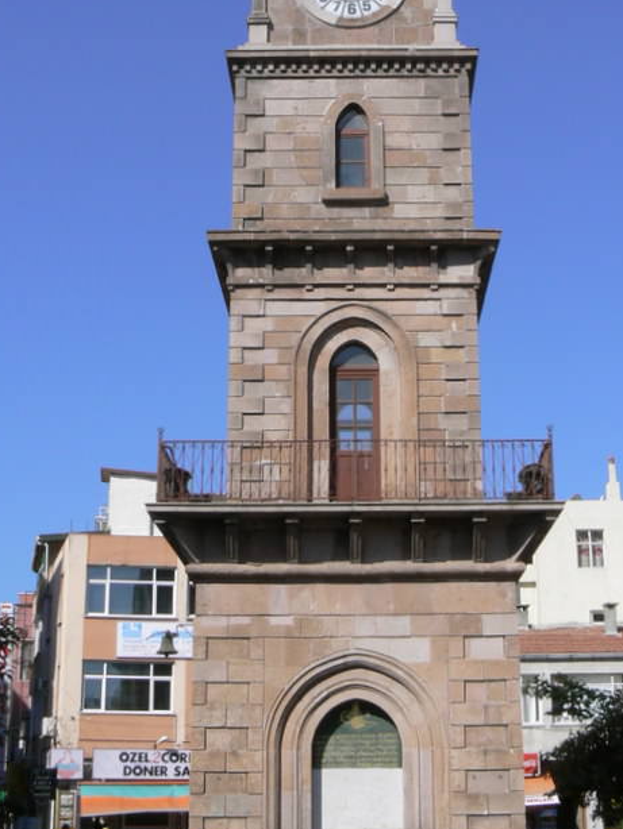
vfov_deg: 32.0
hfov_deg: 24.4
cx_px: 373
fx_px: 1439
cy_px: 320
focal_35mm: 60
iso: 80
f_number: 6.3
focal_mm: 6
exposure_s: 1/400
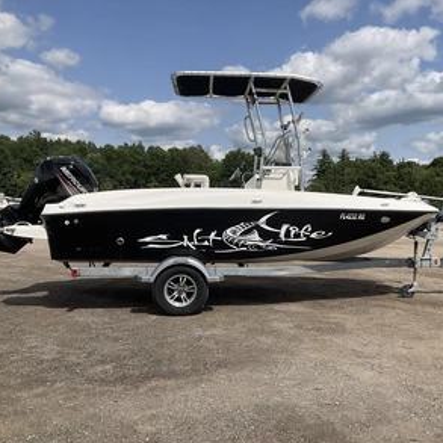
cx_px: 265
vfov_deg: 47.2
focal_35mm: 35
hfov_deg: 47.0
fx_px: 507
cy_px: 225
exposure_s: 1/2959
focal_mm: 3
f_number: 1.8
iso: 25
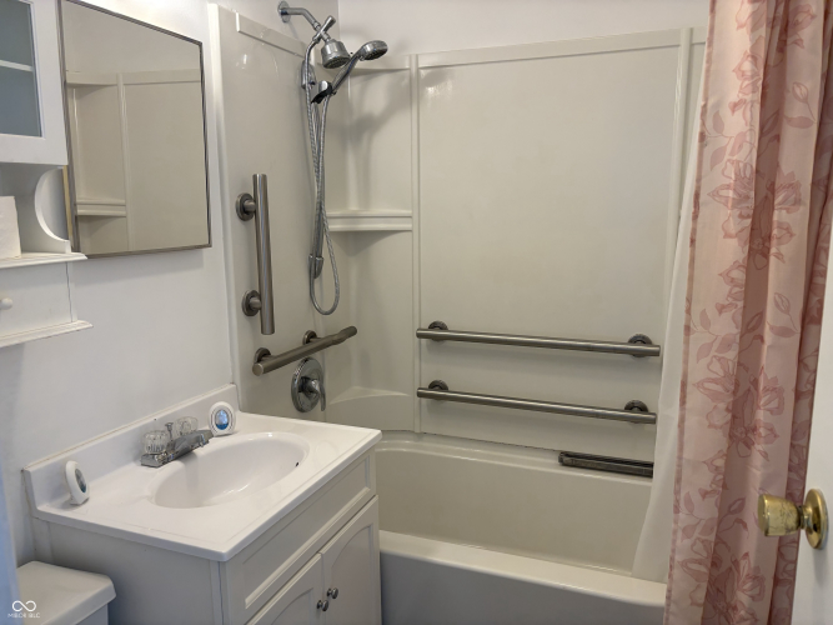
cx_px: 416
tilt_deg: -10.3
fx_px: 626
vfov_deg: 53.0
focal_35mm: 26
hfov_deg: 67.3
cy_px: 312
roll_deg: +0.6
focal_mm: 5.96
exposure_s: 1/120
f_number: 1.6
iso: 100
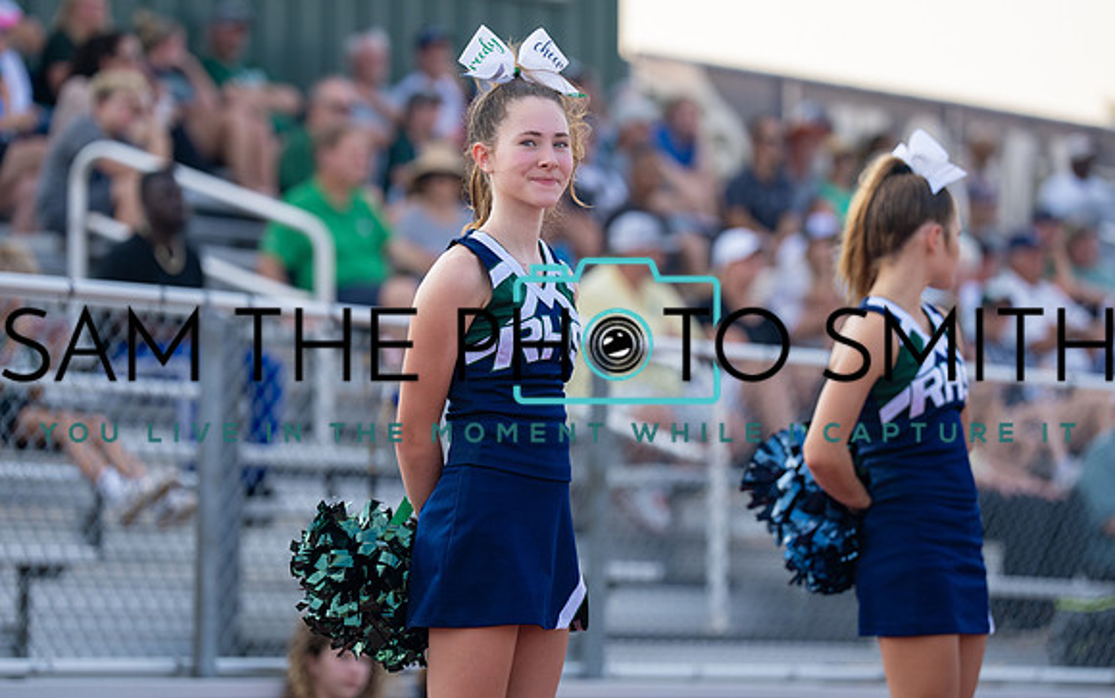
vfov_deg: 7.1
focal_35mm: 186
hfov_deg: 11.3
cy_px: 322
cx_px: 535
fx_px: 5644
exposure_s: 1/1250
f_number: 2.8
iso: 250
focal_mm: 149
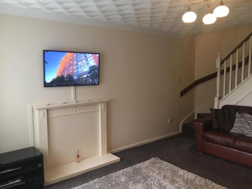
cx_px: 126
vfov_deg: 48.2
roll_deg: +1.7
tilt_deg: -5.4
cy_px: 94
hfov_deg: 61.7
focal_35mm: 29
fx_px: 211
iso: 125
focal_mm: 4.15
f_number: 2.2
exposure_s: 1/33
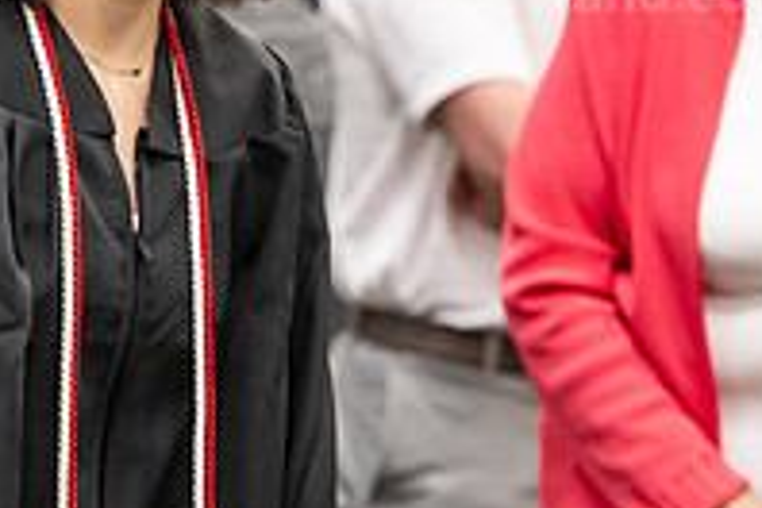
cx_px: 146
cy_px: 75
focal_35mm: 340
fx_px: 7196
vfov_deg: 4.0
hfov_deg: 6.1
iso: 3200
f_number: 3.2
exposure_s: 1/200
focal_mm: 116
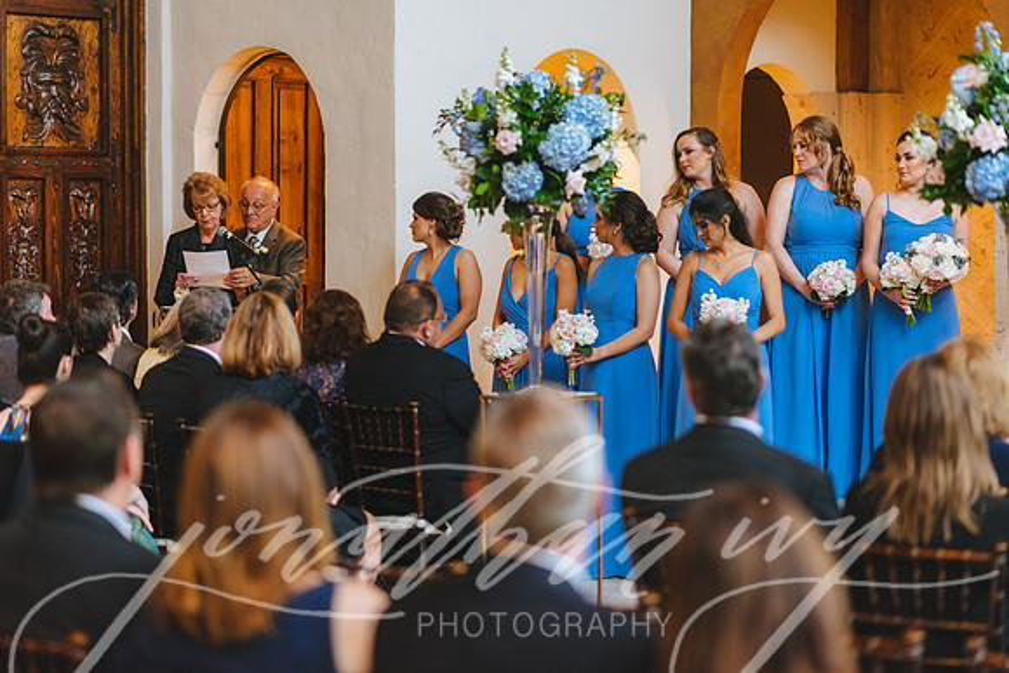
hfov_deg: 23.9
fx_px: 2383
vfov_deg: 16.1
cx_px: 504
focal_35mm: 85
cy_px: 336
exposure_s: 1/200
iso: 2500
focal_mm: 85
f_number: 2
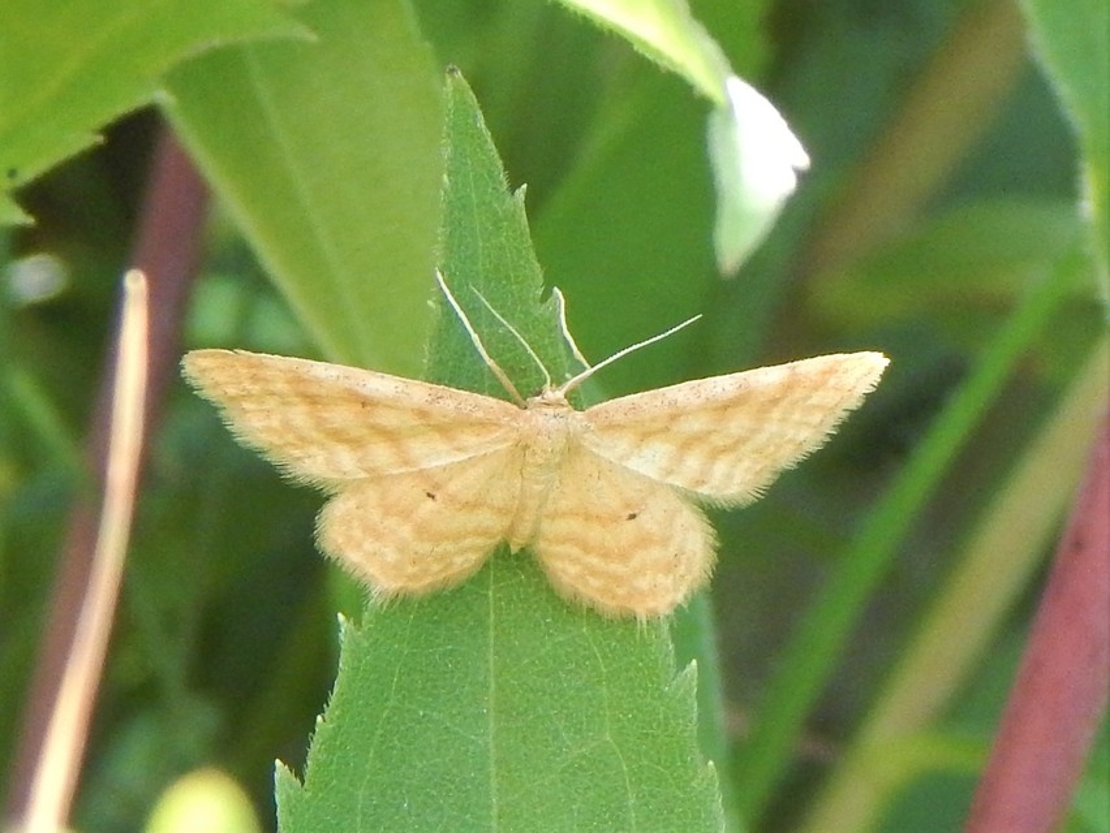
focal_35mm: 114
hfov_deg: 17.3
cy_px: 416
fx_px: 3658
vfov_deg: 13.0
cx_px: 555
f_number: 4.6
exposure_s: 1/160
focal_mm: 20.5
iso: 400
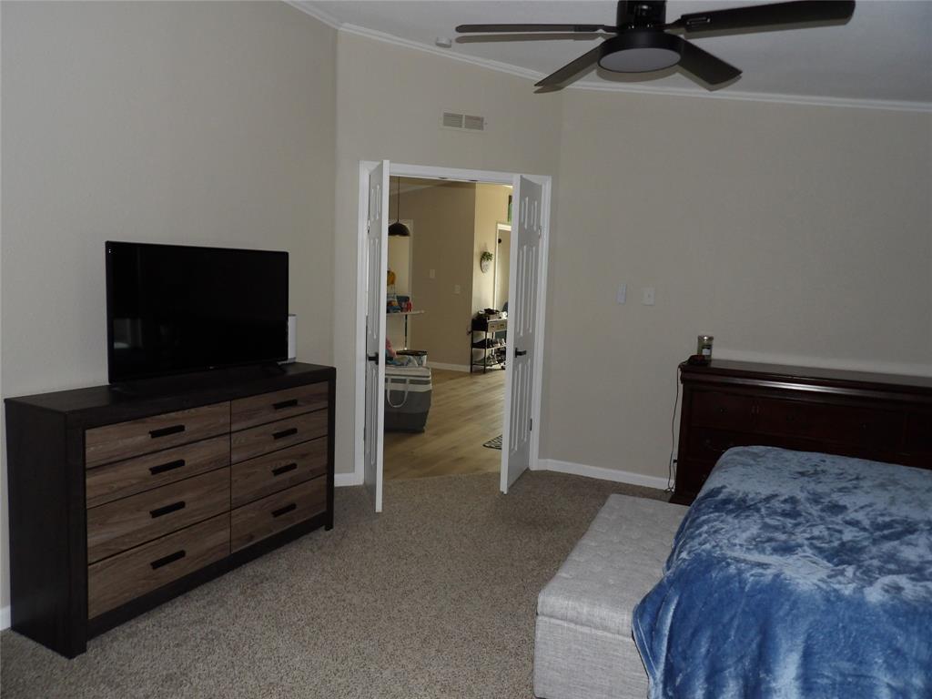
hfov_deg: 71.6
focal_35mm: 24
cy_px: 350
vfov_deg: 56.8
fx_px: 646
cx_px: 466
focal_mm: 4.3
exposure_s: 1/33
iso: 200
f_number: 3.2
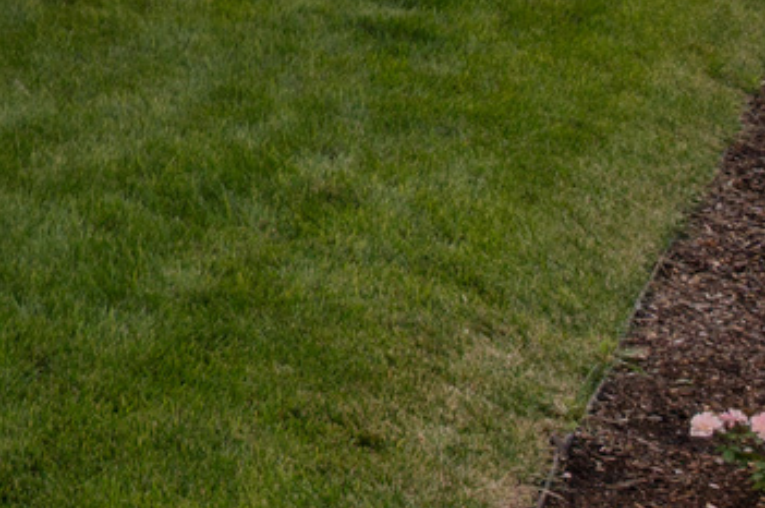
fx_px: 2417
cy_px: -753
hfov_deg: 12.0
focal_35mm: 114
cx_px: -1345
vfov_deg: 10.2
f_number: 7.1
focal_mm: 19.5
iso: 500
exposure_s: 1/15
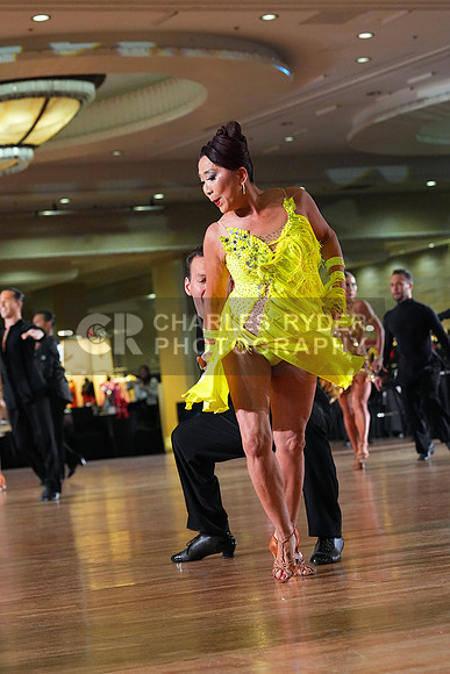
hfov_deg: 13.0
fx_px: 1967
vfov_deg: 19.5
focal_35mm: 105
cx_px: 225
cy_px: 337
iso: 8000
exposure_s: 1/400
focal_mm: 105
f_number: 5.6
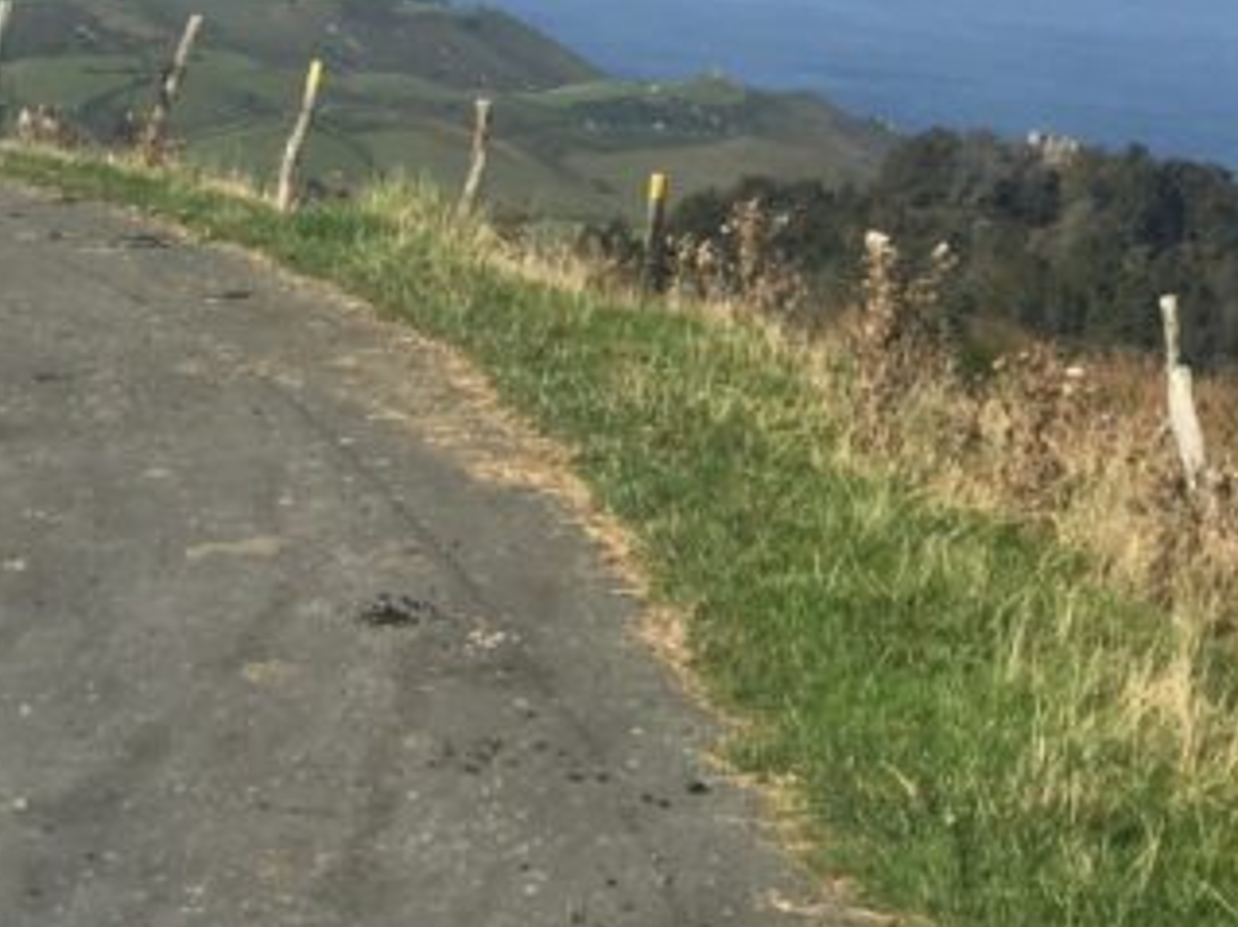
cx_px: 807
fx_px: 3325
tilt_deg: -3.8
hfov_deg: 21.0
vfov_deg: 15.5
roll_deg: +0.8
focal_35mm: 93
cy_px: -81
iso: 25
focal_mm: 4.15
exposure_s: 1/1709
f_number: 2.2
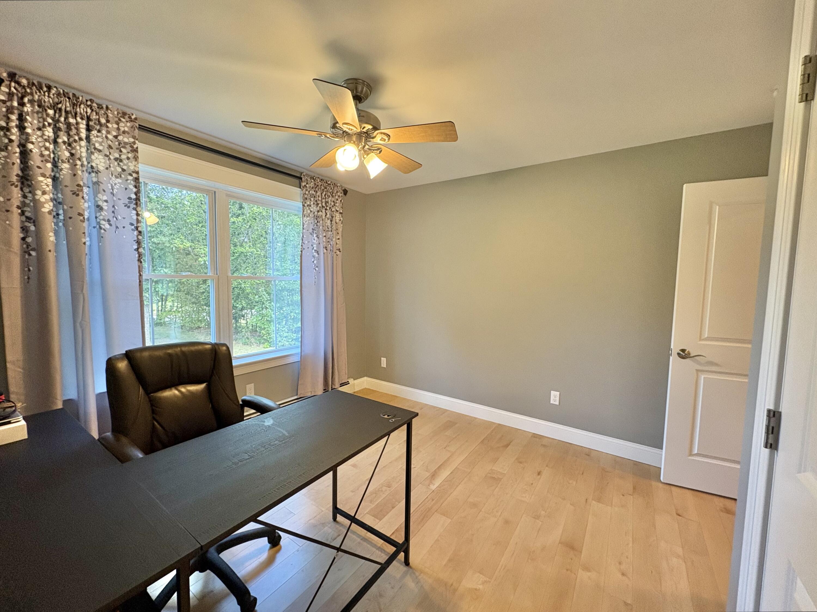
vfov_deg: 85.7
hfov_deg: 102.1
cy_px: 306
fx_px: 330
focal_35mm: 14
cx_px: 408
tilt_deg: -4.4
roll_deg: -1.4
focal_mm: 2.22
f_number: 2.2
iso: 250
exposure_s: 1/60
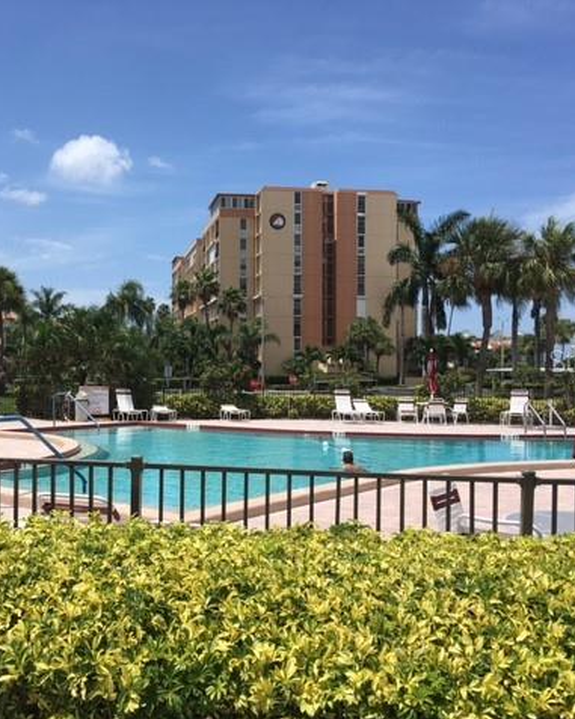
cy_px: 360
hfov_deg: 38.8
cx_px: 208
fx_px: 809
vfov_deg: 48.0
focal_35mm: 38
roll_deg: -0.9
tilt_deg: +3.0
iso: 25
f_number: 2.2
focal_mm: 4.15
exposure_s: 1/2331
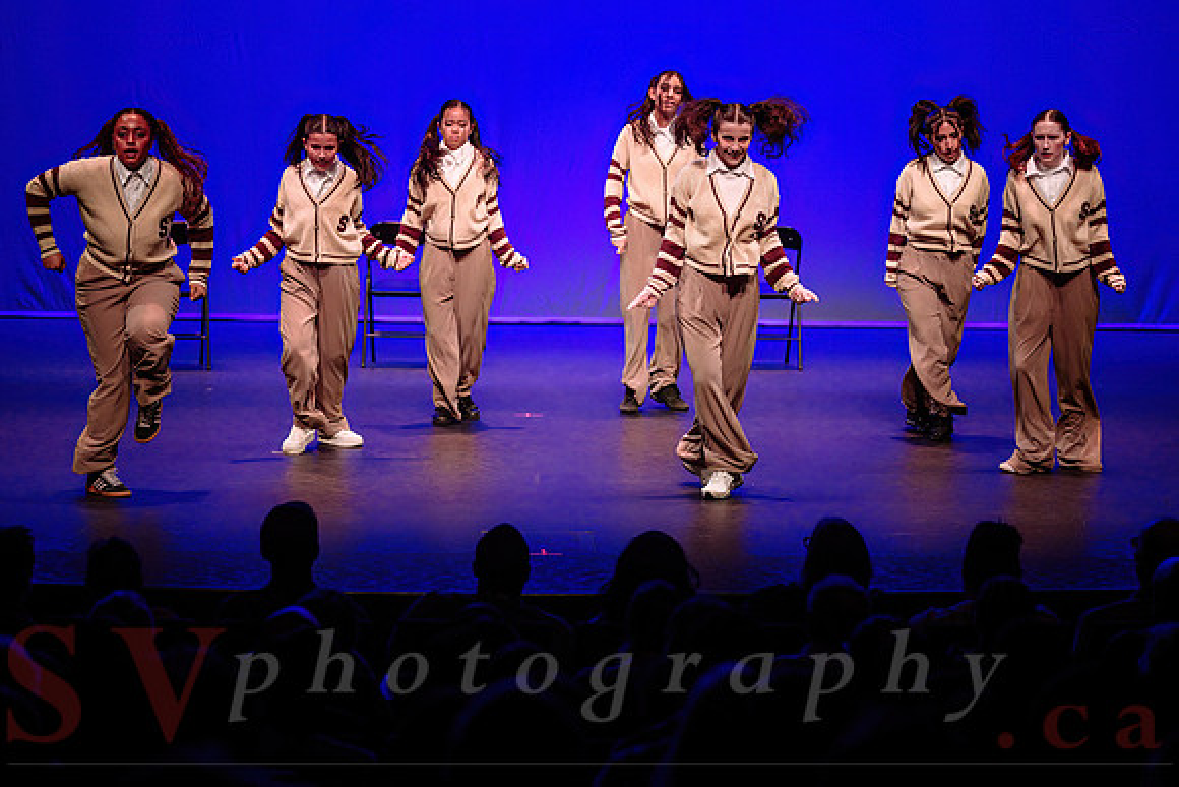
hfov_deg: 17.8
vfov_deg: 11.9
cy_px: 340
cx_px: 673
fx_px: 3767
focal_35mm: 115
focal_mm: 100
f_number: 2.8
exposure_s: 1/400
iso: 1250
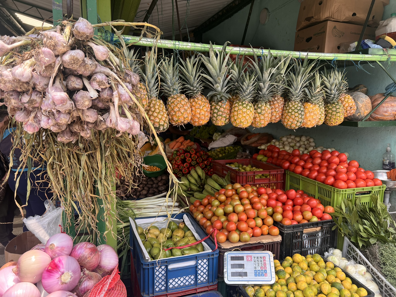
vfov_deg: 53.1
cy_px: 148
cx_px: 198
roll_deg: +0.3
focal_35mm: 26
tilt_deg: -8.2
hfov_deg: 67.3
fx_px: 297
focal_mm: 5.7
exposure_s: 1/743
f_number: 1.5
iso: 50
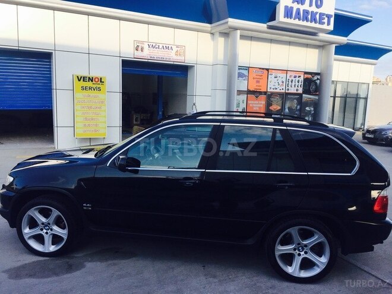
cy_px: 147
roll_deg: -0.7
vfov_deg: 48.2
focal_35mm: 29
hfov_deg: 61.7
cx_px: 196
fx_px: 328
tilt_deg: -6.5
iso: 32
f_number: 2.2
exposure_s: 1/670
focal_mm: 4.15
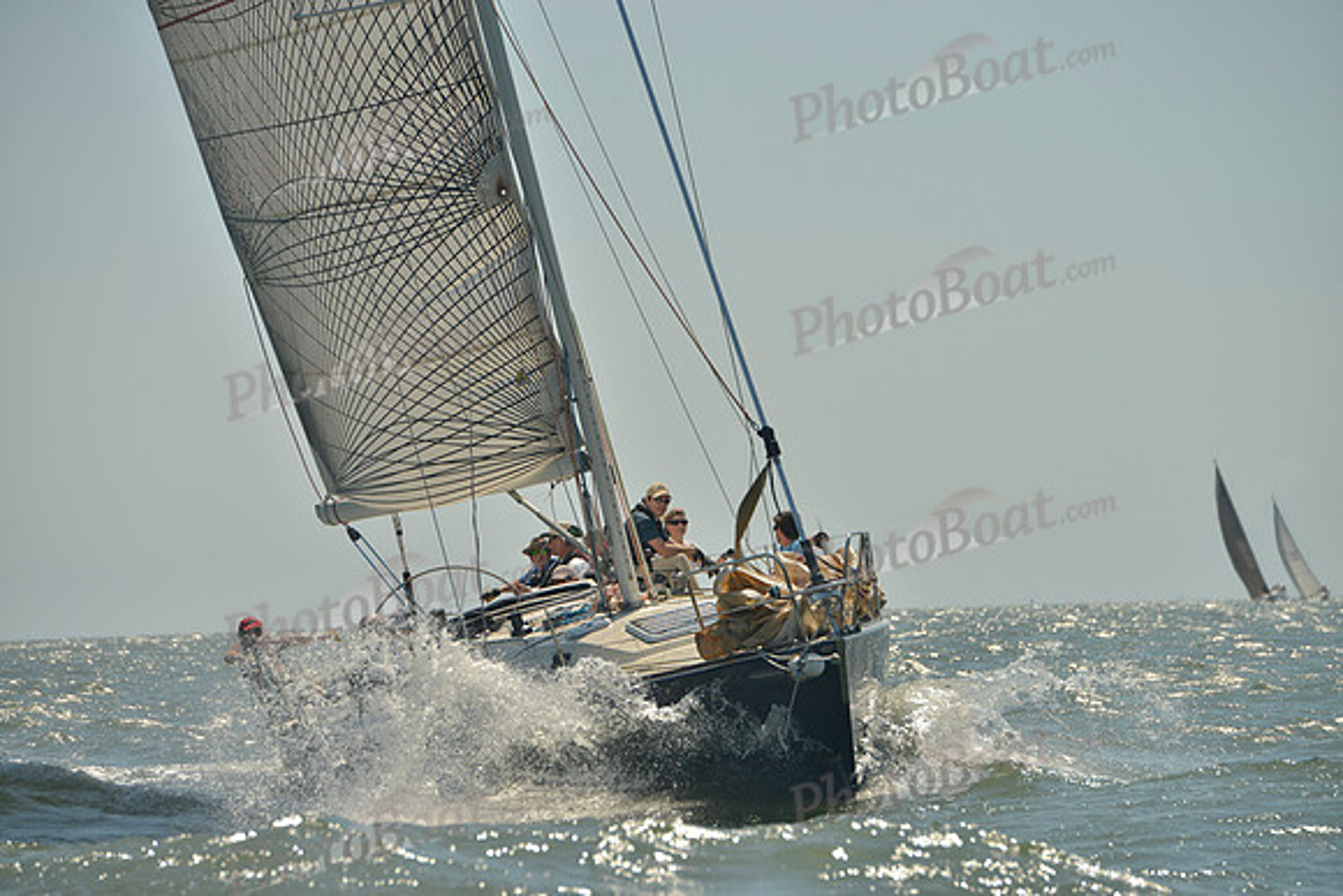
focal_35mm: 200
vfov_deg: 6.9
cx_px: 672
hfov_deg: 10.3
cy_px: 448
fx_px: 7463
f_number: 9
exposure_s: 1/1000
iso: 280
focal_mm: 200
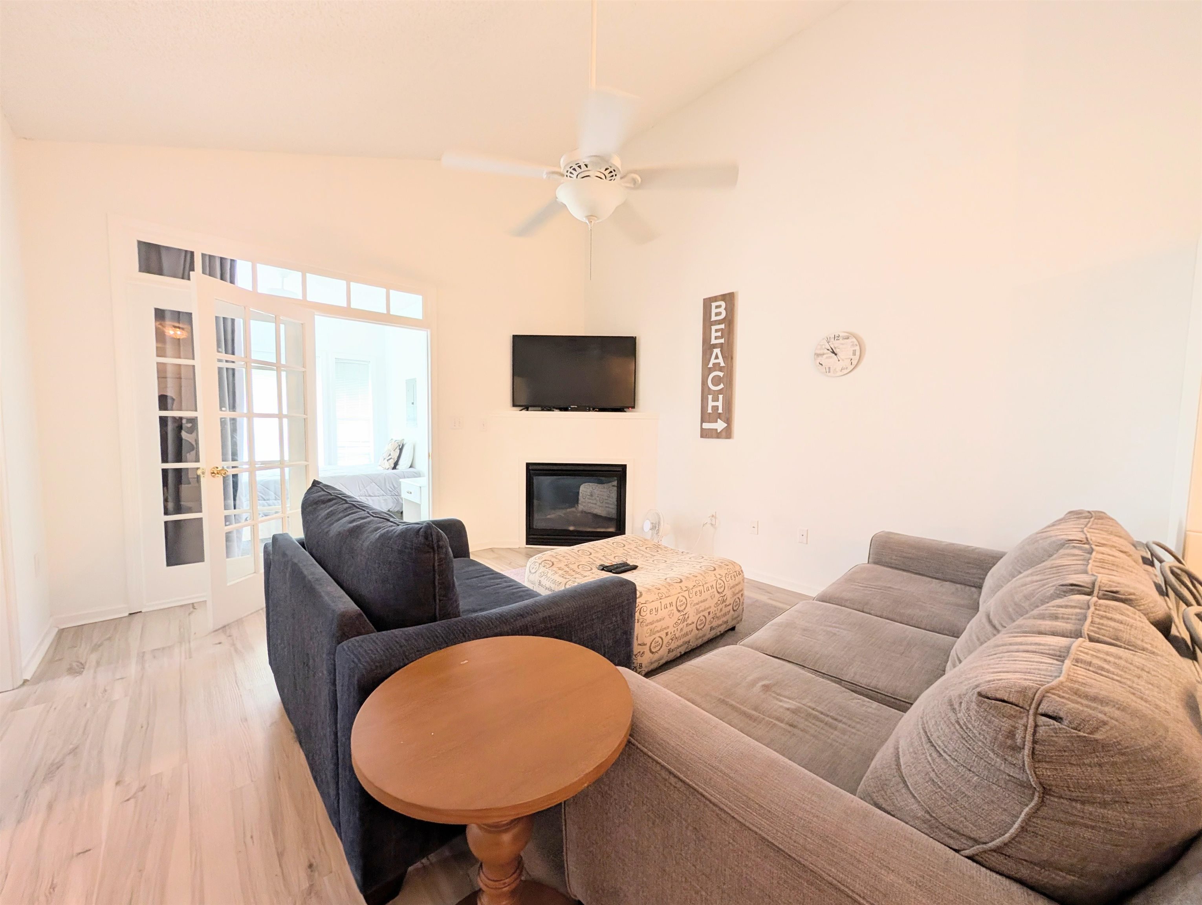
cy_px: 452
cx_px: 601
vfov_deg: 94.6
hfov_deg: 110.5
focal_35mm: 12
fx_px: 417
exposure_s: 1/40
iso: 53
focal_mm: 2.02
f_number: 1.7
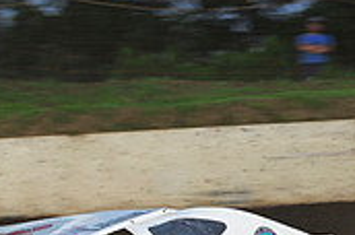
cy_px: 352
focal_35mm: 338
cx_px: -83
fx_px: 3327
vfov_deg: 4.0
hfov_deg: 6.1
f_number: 6.3
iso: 640
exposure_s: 1/320
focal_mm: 100
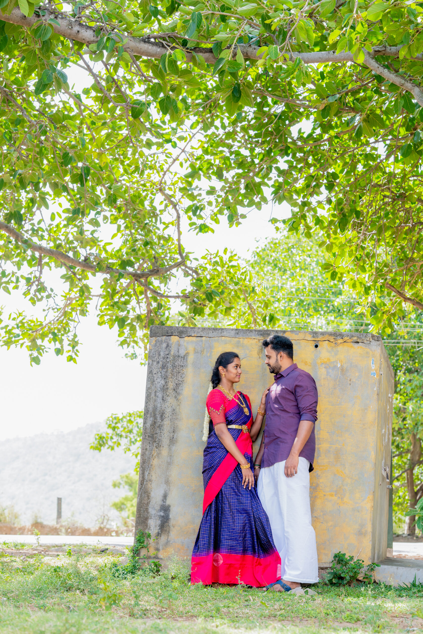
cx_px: 212
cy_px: 317
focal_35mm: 85
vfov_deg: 23.9
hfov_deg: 16.1
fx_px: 1498
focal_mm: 85
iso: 500
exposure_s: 1/200
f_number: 5.6
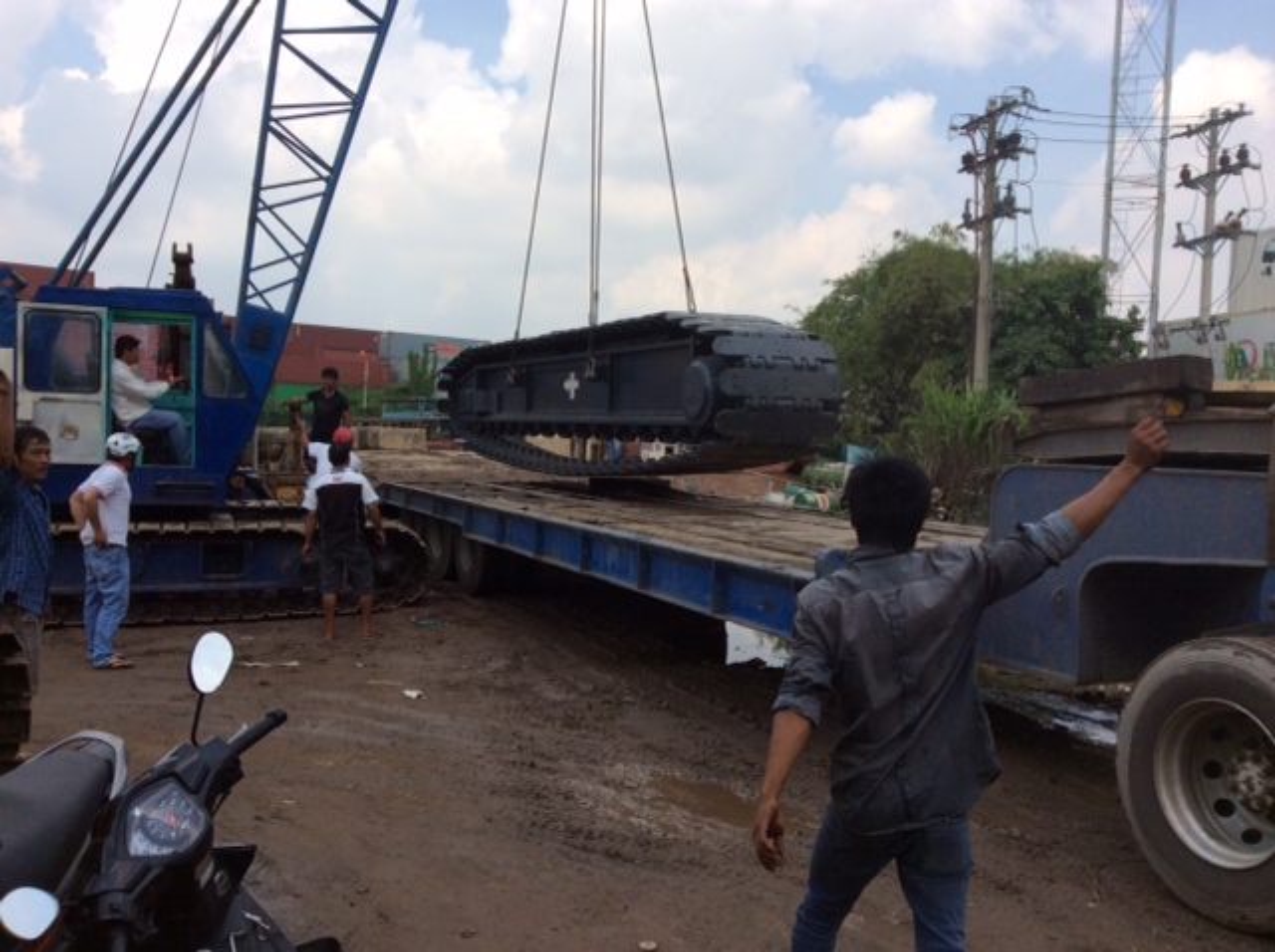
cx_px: 638
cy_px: 476
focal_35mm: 33
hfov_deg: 55.4
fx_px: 1214
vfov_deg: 42.8
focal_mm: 3.3
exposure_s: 1/1590
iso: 32
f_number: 2.4
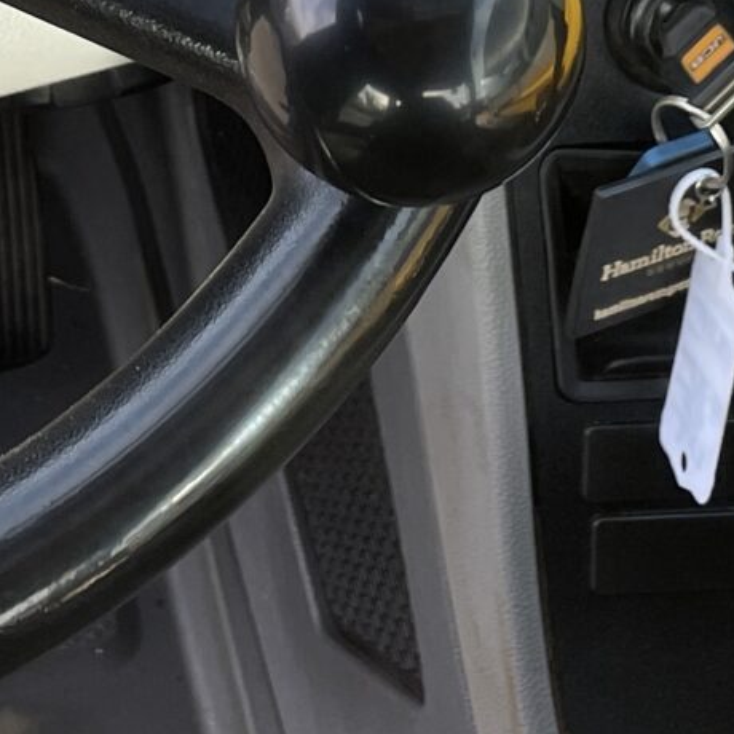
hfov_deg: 13.6
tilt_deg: -51.2
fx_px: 3071
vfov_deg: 12.9
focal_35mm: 128
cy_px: -348
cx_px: 166
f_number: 1.6
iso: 32
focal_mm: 4.2
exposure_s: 1/258
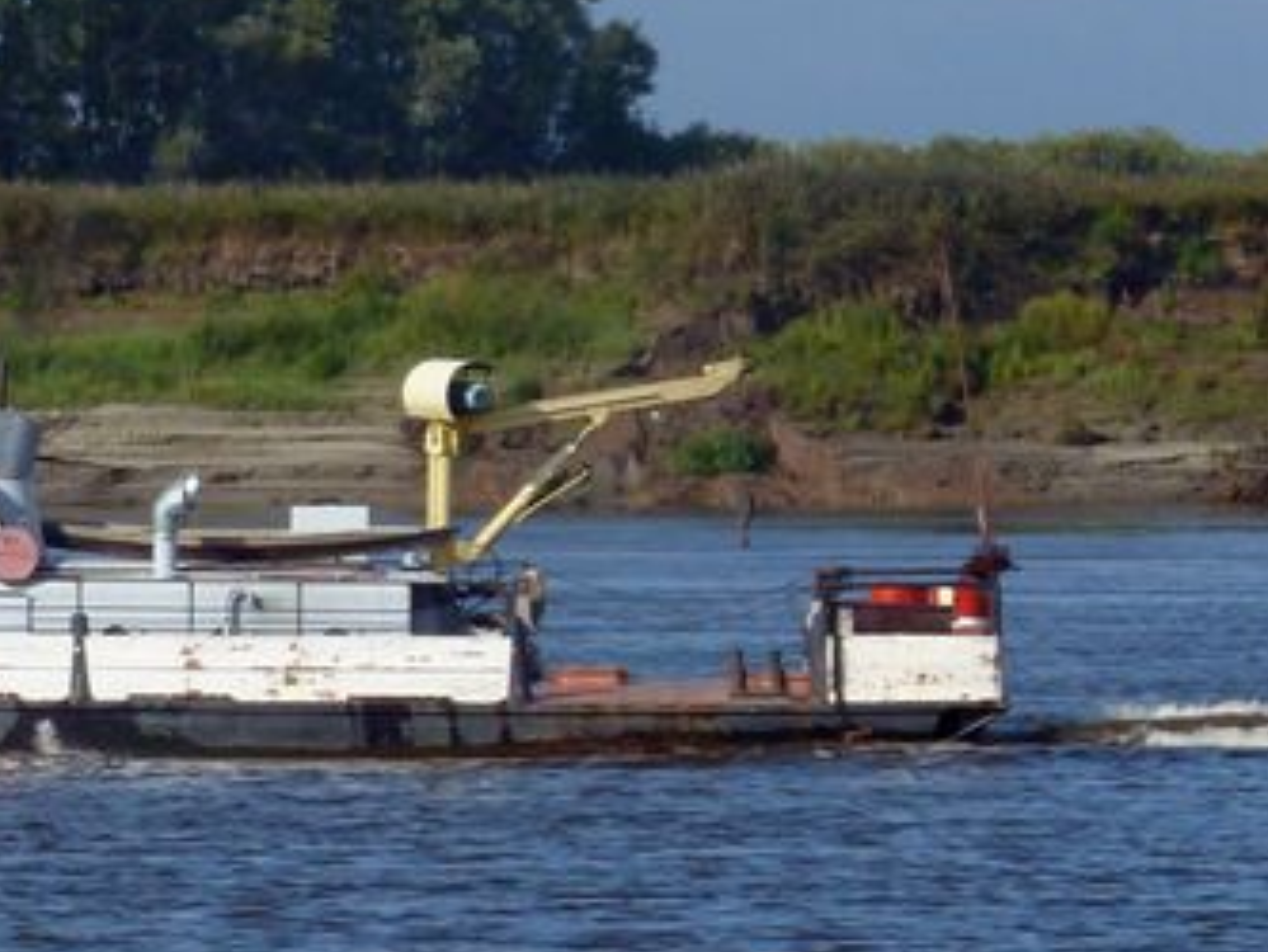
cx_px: -468
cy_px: 430
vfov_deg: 2.9
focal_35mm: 519
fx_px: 19018
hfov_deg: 3.8
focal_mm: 27.8
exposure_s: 1/500
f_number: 5
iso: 80
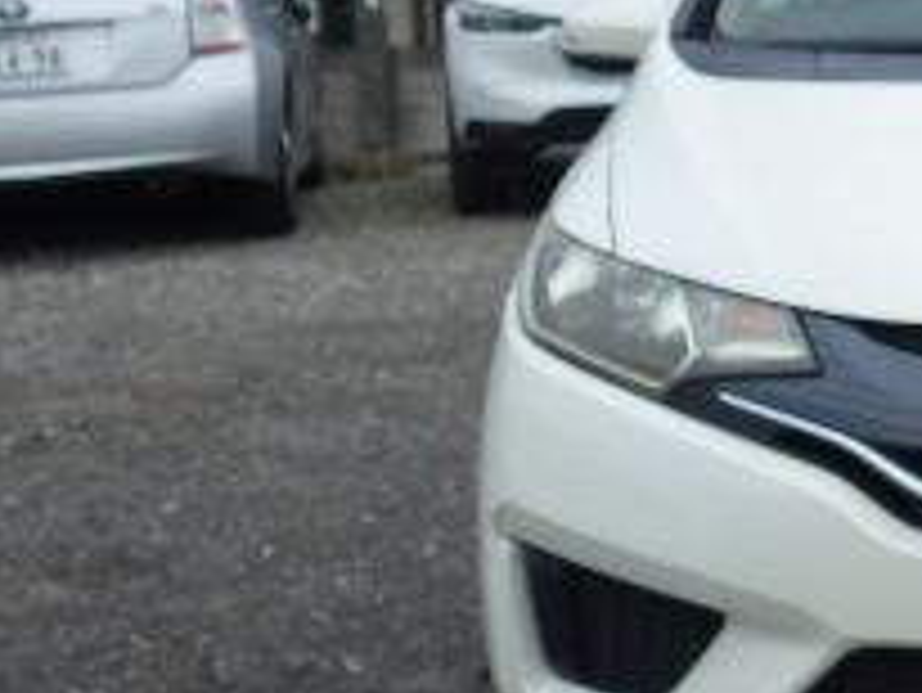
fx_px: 2079
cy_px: 198
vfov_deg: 18.8
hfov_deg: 22.8
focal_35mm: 78
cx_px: 1138
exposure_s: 1/320
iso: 125
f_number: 7.9
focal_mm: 4.5
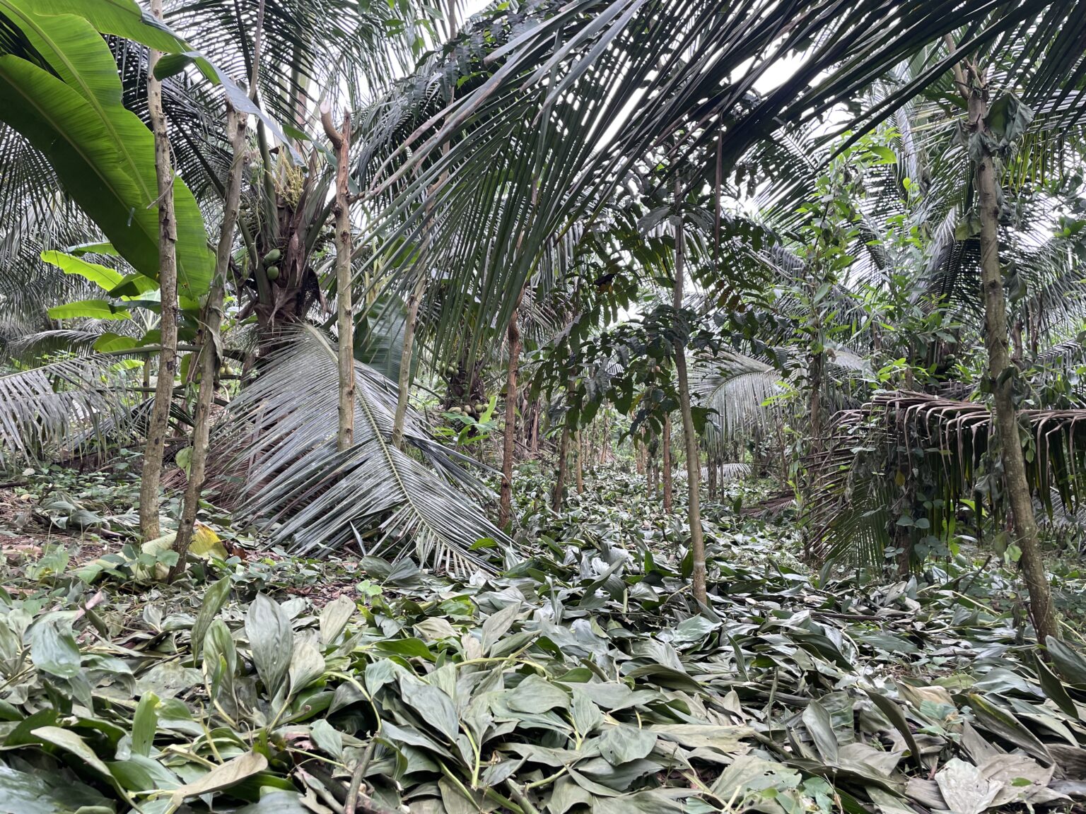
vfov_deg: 53.1
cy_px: 407
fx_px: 816
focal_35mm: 26
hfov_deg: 67.3
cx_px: 543
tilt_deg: +8.3
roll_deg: -2.3
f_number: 1.6
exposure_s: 1/121
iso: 50
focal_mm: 4.2
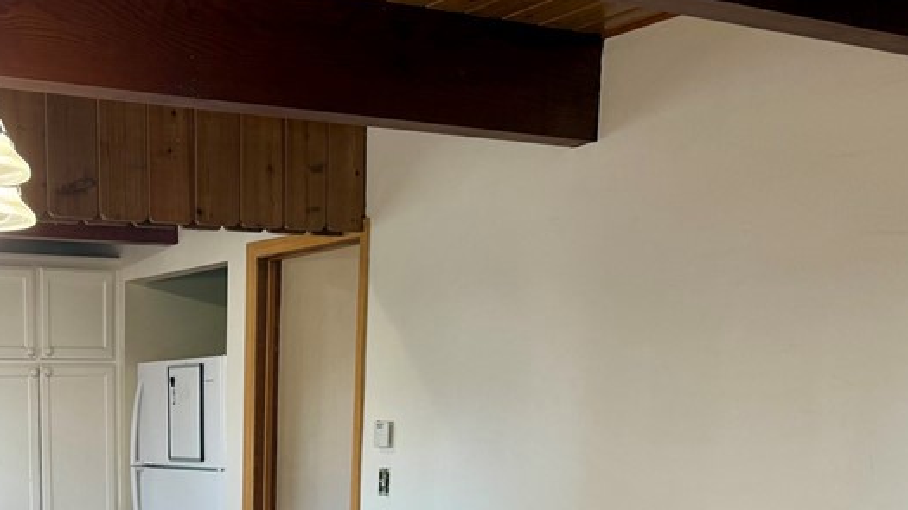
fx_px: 1228
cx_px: 74
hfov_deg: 37.6
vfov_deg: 21.9
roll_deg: +0.8
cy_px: 593
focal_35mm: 51
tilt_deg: -8.7
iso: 125
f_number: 1.78
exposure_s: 1/60
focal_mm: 6.76
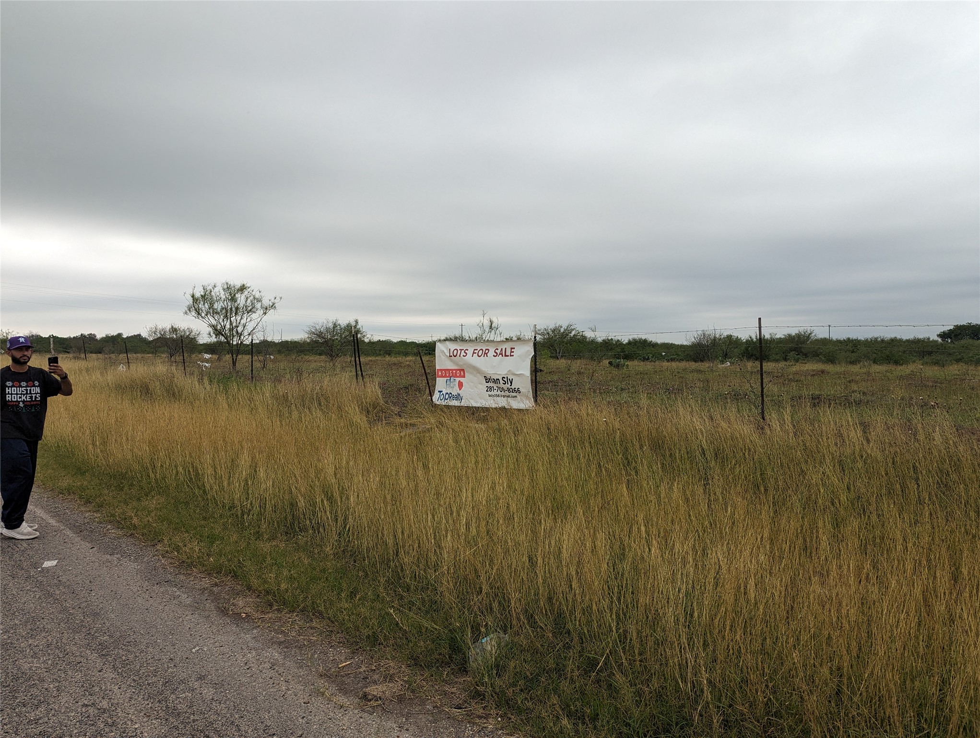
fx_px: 680
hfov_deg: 71.5
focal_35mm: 24
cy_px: 369
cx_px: 490
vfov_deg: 56.9
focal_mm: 6.81
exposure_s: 1/524
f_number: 1.85
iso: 48
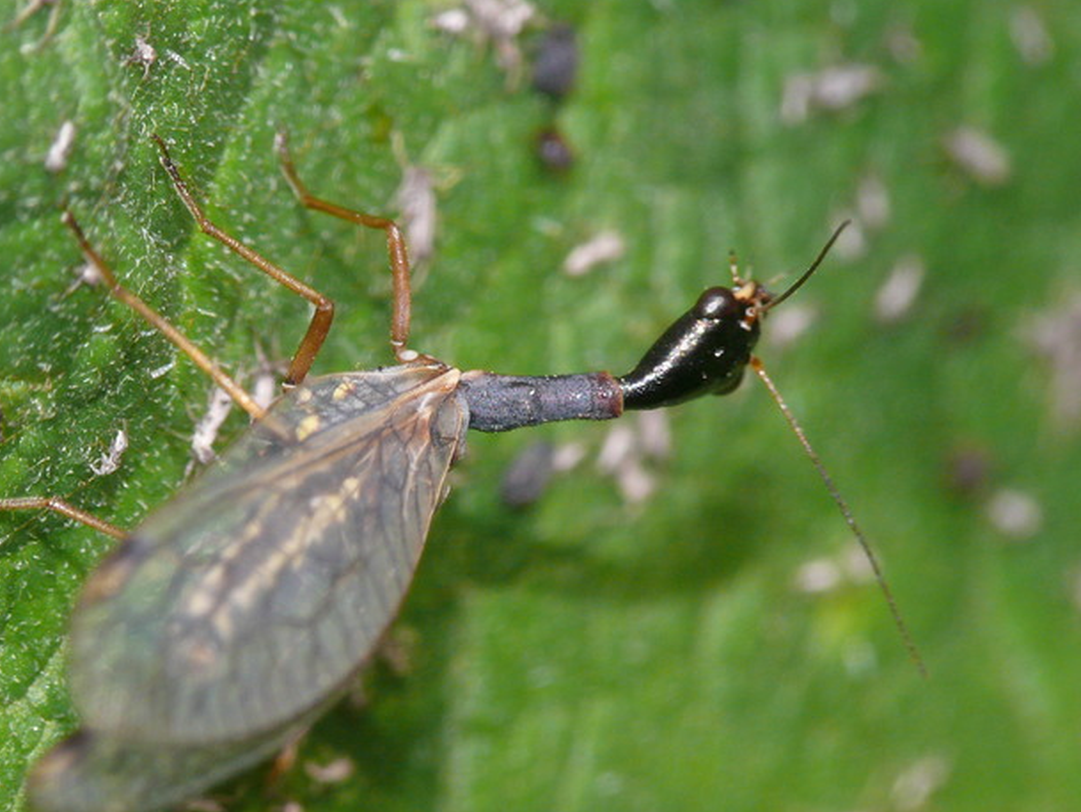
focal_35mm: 588
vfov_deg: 2.5
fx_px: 18366
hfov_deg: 3.4
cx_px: 375
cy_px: 332
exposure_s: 1/250
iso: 200
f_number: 11
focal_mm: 88.8
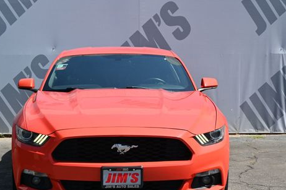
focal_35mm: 79
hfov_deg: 25.7
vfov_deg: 17.2
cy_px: 116
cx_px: 120
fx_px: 627
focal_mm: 38
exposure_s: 1/250
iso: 110
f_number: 5.6
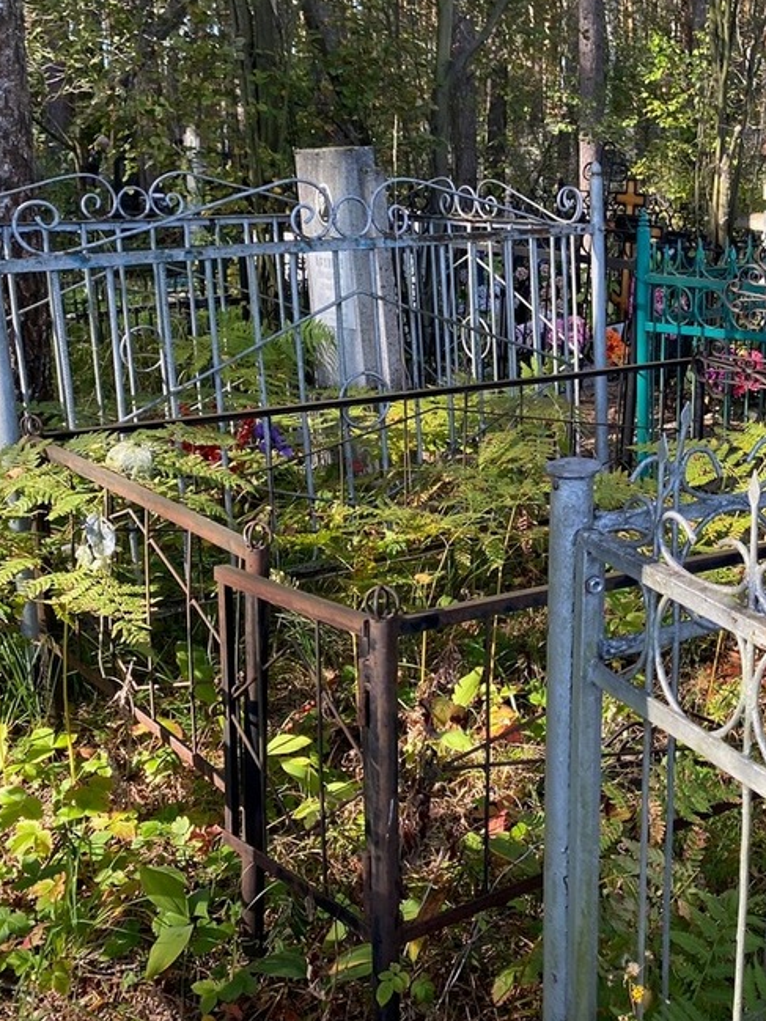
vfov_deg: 45.6
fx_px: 1209
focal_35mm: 41
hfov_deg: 33.0
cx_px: 719
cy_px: 423
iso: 32
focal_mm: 4.25
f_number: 1.8
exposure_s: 1/213
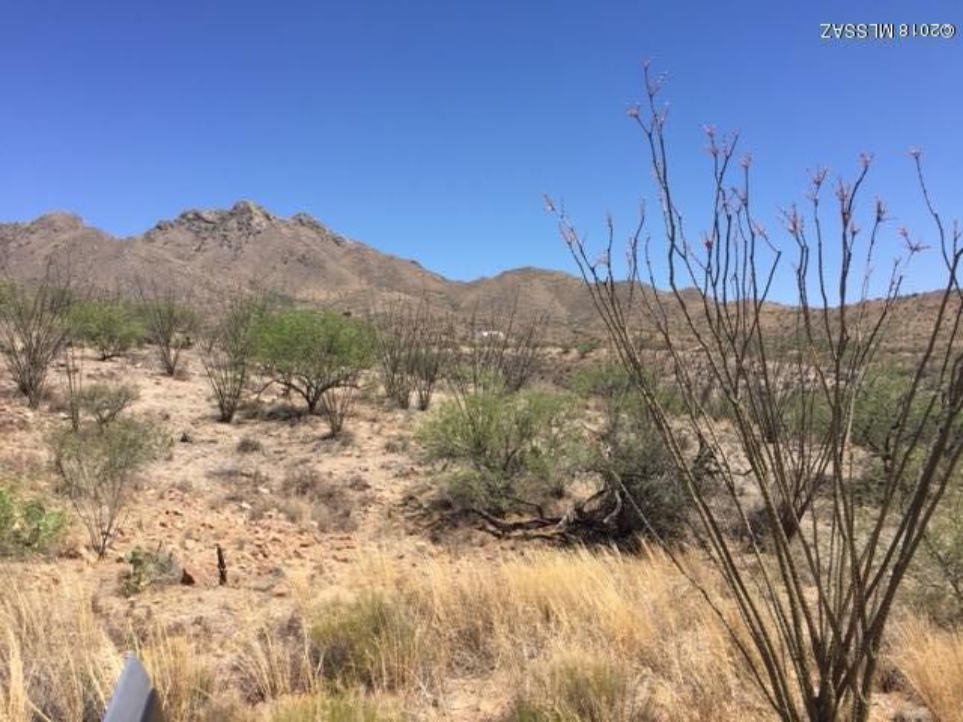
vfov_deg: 48.2
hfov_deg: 61.7
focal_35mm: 29
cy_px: 361
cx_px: 482
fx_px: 807
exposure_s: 1/1799
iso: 32
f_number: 2.2
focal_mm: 4.15
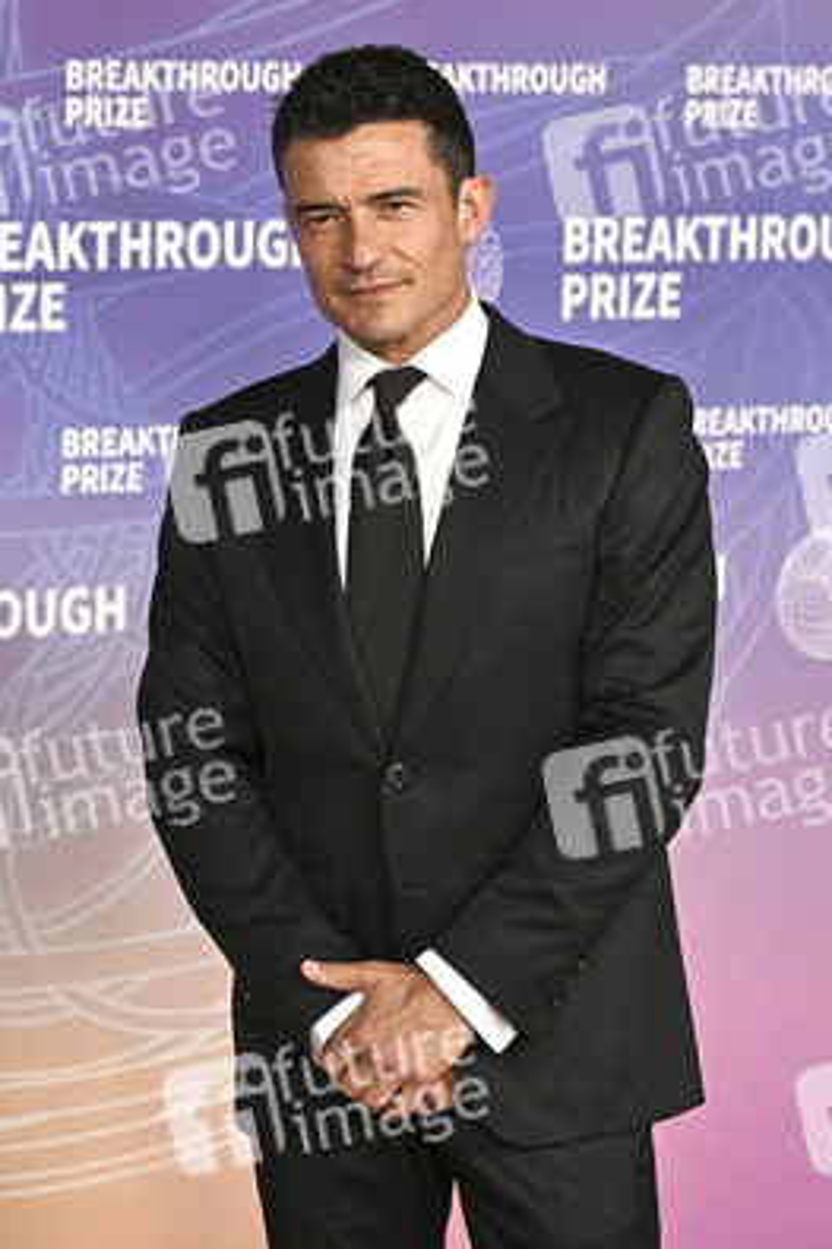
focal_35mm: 79
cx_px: 418
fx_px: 2741
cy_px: 626
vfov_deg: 25.7
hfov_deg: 17.3
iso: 2000
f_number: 4
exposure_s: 1/320
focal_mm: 78
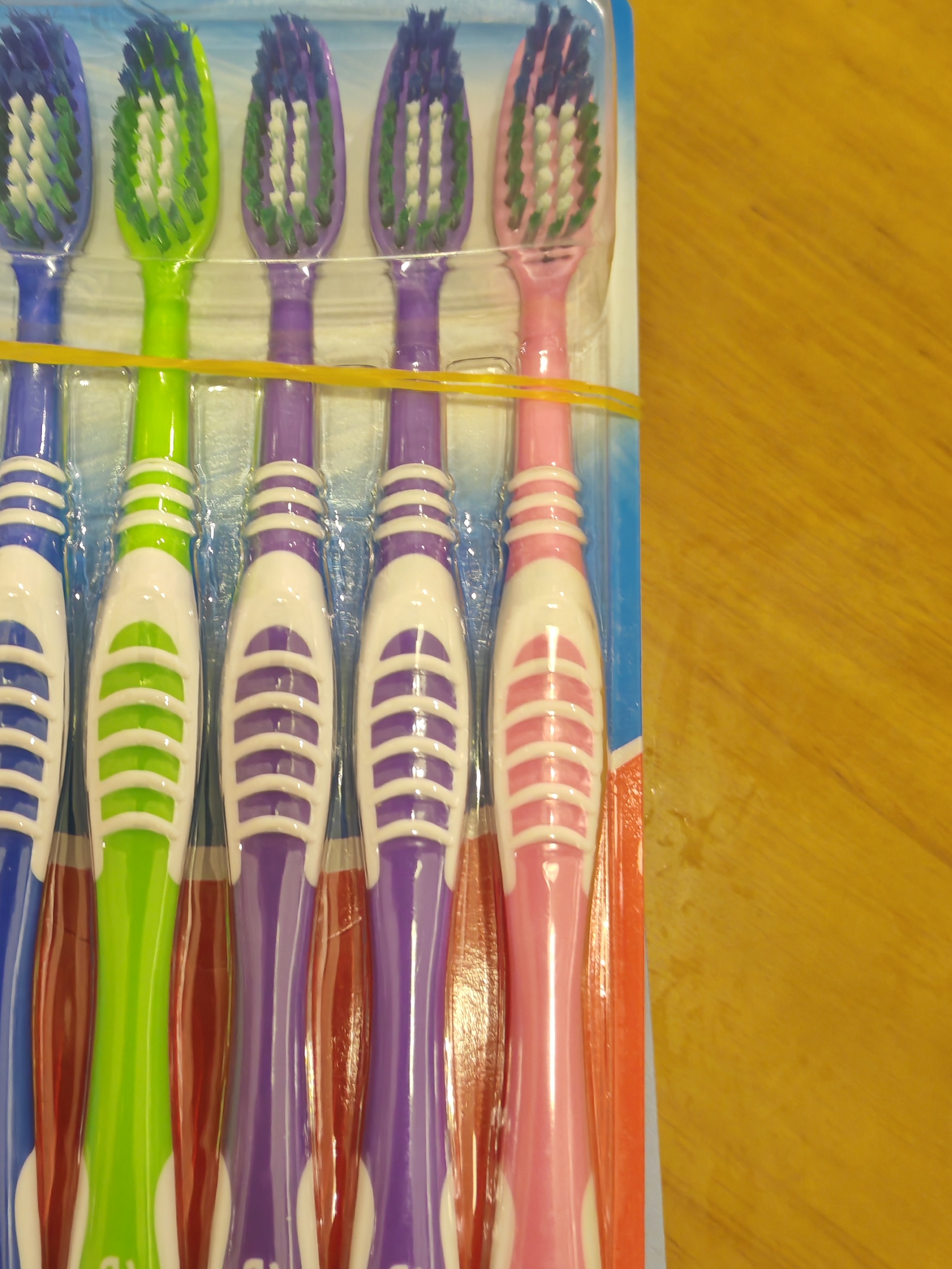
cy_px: 553
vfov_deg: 45.7
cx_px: 307
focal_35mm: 41
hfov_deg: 34.8
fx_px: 1503
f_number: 1.95
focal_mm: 5.52
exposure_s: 1/33
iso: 1250
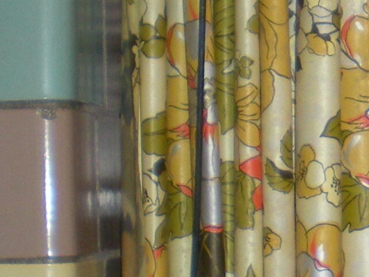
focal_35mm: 177
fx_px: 1887
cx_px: 604
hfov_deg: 10.7
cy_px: 211
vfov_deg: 8.4
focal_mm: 6.3
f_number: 3.1
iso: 116
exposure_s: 1/60
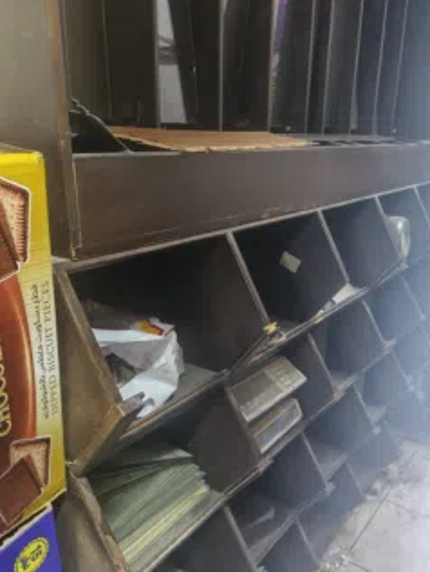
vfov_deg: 61.4
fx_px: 480
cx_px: 206
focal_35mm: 29
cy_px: 327
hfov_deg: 48.2
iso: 939
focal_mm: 5.56
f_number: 1.8
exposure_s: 1/33.3
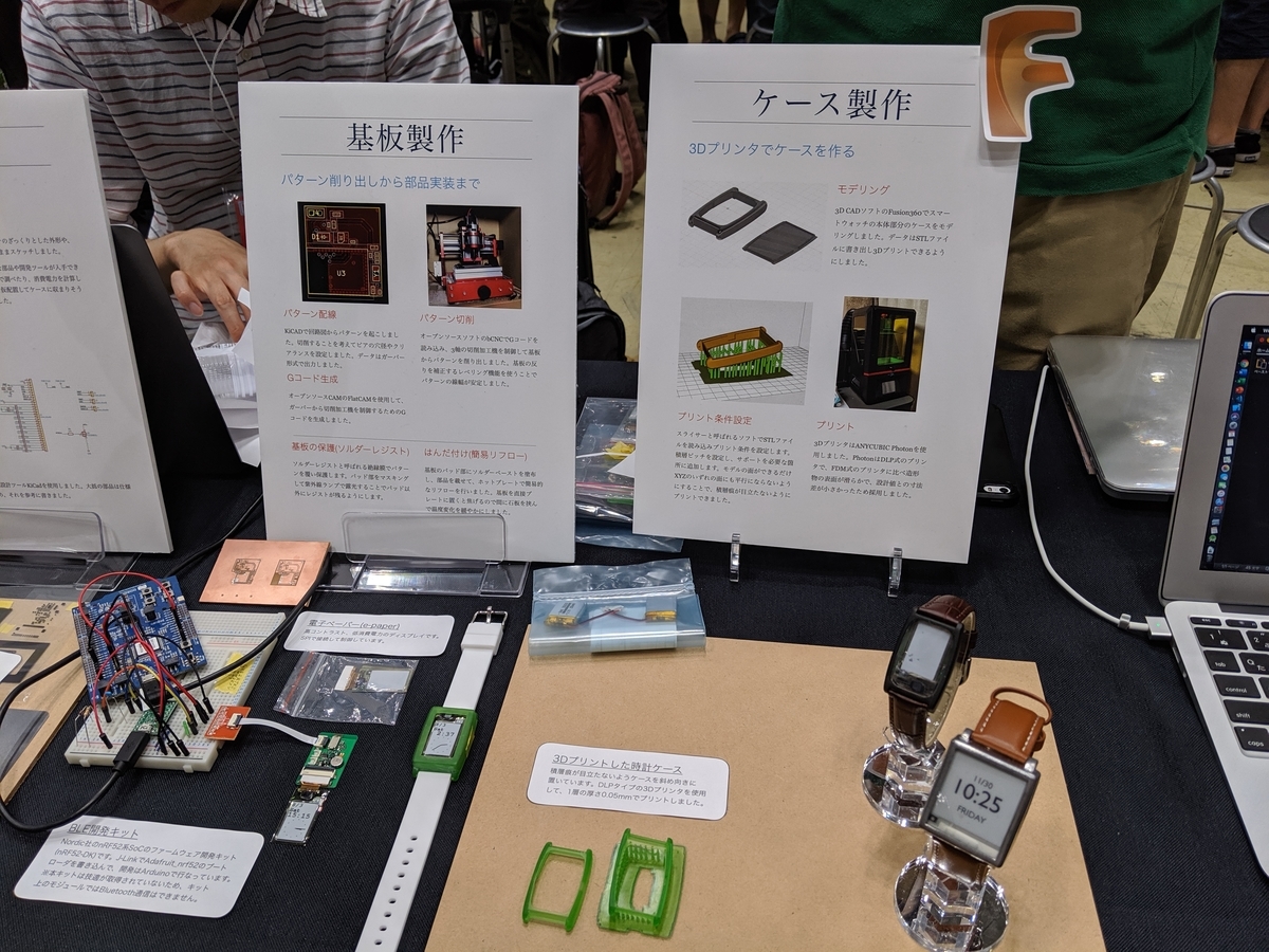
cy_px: 476
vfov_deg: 51.4
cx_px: 634
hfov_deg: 65.3
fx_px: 990
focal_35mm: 27
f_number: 1.8
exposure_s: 1/126
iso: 94
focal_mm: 4.44
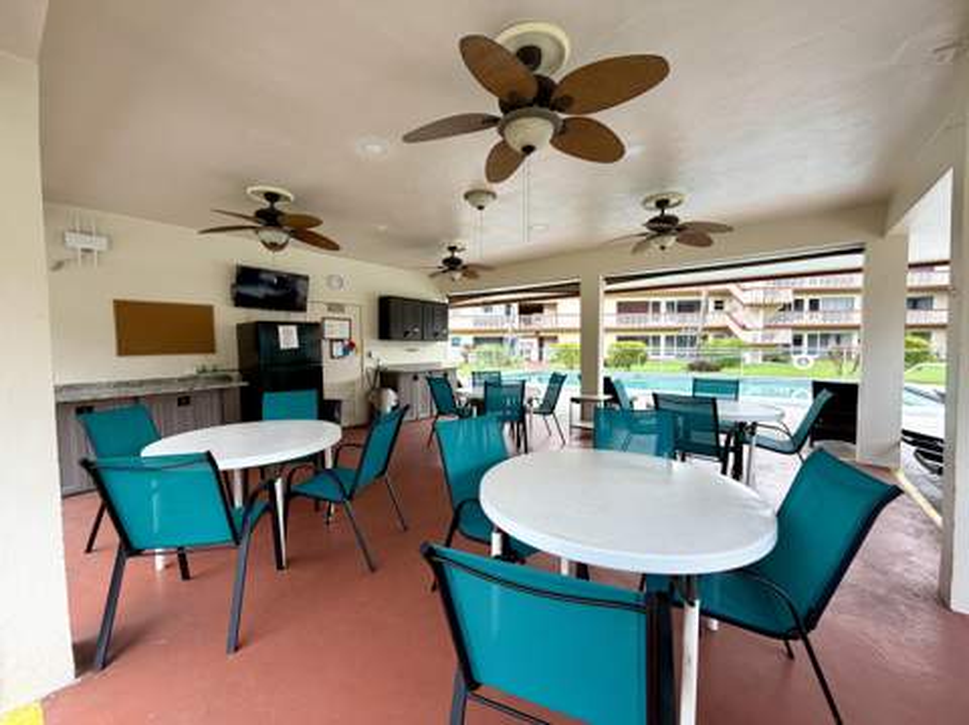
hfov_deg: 102.1
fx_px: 392
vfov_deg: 85.6
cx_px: 484
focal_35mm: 14
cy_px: 362
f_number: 2.2
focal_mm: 2.22
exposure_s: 1/138
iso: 40
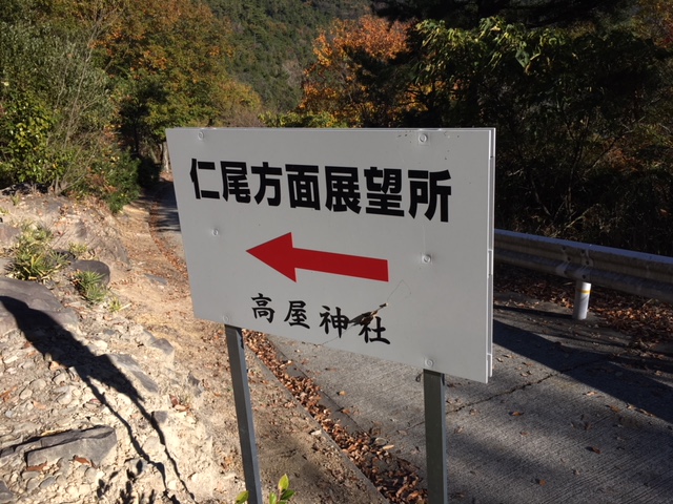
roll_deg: +1.3
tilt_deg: -25.8
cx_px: 336
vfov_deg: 48.2
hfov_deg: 61.7
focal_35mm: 29
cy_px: 252
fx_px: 564
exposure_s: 1/855
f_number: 2.2
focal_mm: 4.15
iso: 25
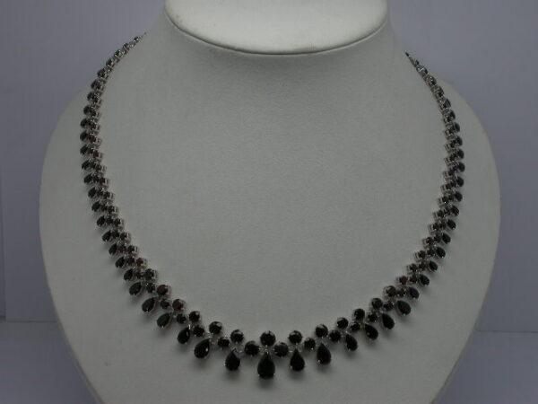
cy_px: 202
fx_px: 1321
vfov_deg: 17.4
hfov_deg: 23.0
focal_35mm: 85
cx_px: 269
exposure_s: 1/57.3
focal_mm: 17.7
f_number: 7.4
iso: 100
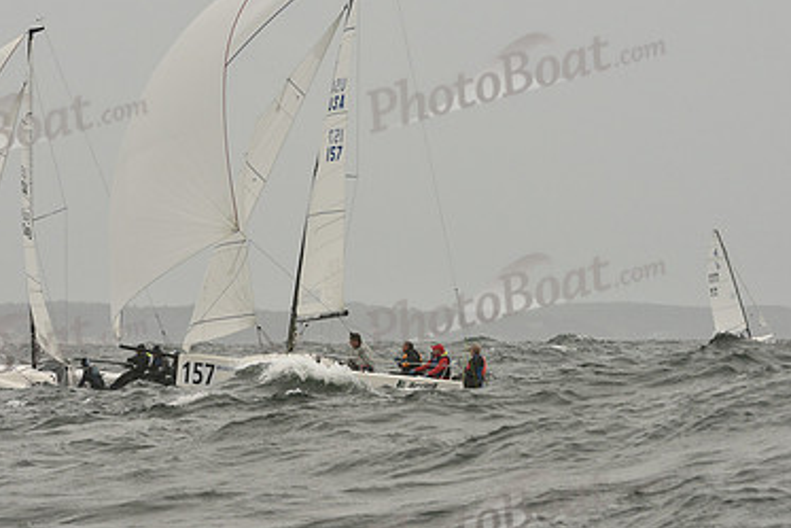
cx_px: 259
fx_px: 6836
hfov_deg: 6.6
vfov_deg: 4.4
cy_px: 217
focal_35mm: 311
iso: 400
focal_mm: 200
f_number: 7.1
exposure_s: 1/1250
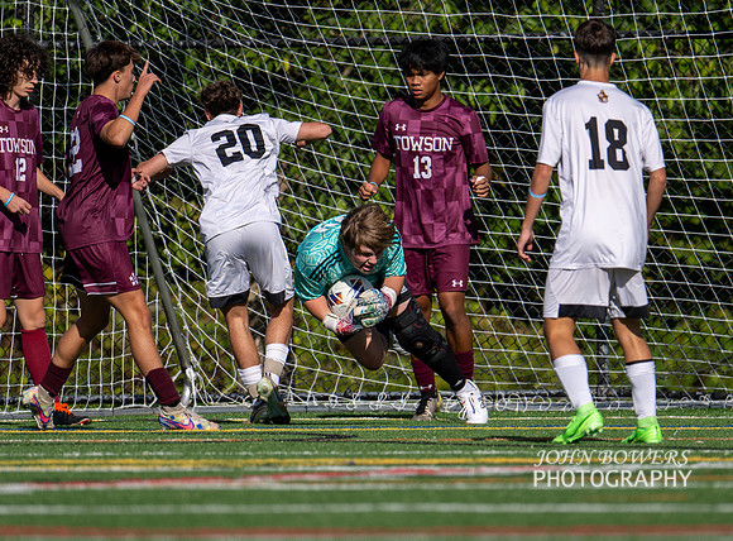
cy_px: 270
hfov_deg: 2.5
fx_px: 16581
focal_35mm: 788
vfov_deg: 1.9
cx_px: 393
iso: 80
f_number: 4.5
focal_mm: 400
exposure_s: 1/1600
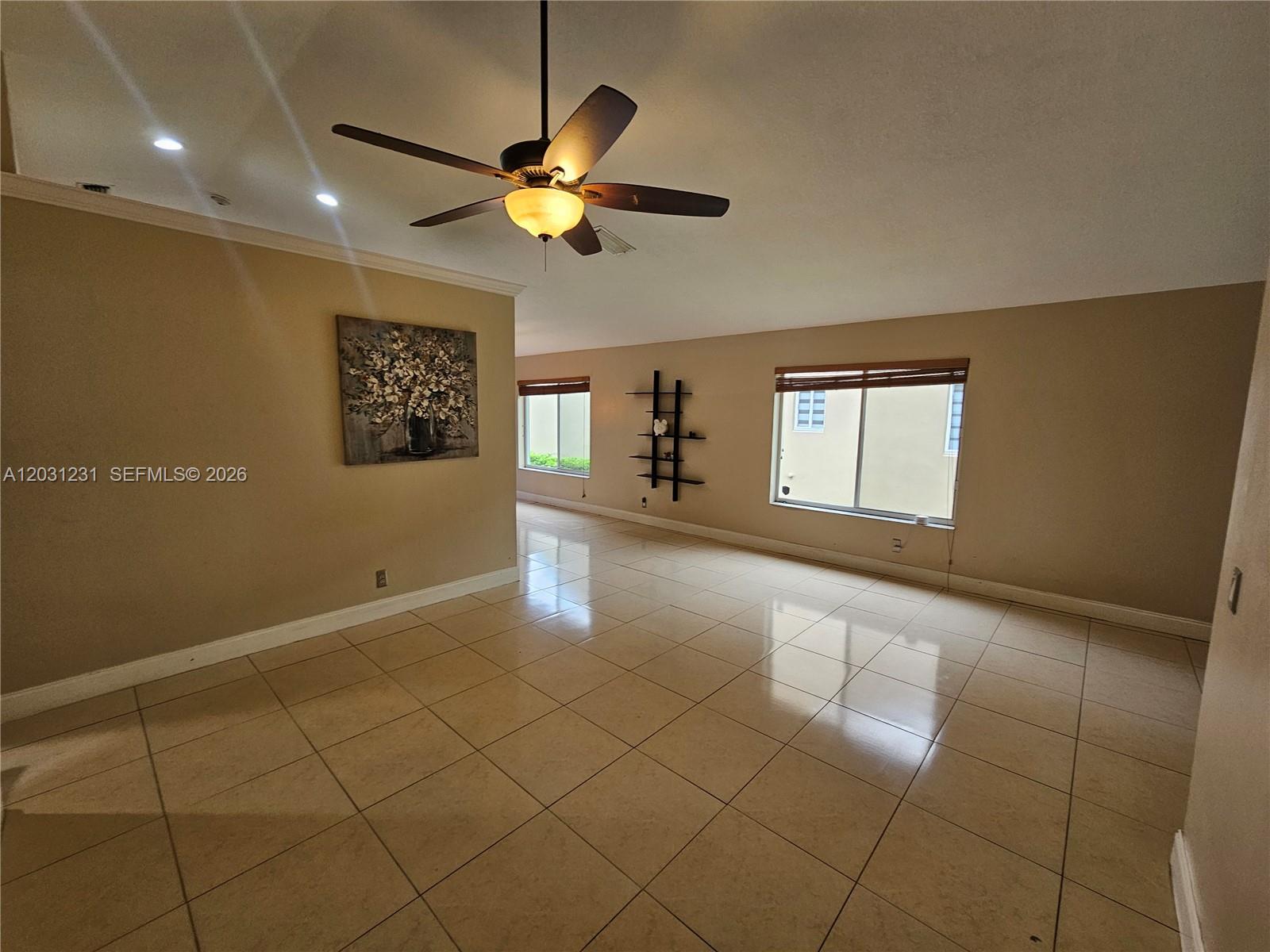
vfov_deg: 89.9
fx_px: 477
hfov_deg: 106.2
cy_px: 476
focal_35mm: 13
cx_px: 635
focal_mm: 2.2
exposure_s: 1/60
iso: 80
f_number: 2.2
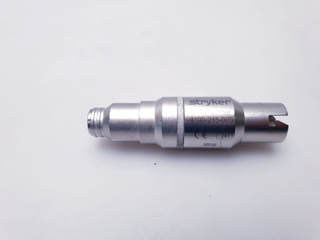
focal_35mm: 26
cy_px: 120
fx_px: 240
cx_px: 160
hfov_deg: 67.3
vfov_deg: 53.1
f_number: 2.4
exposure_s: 1/50
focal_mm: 4.3
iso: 64
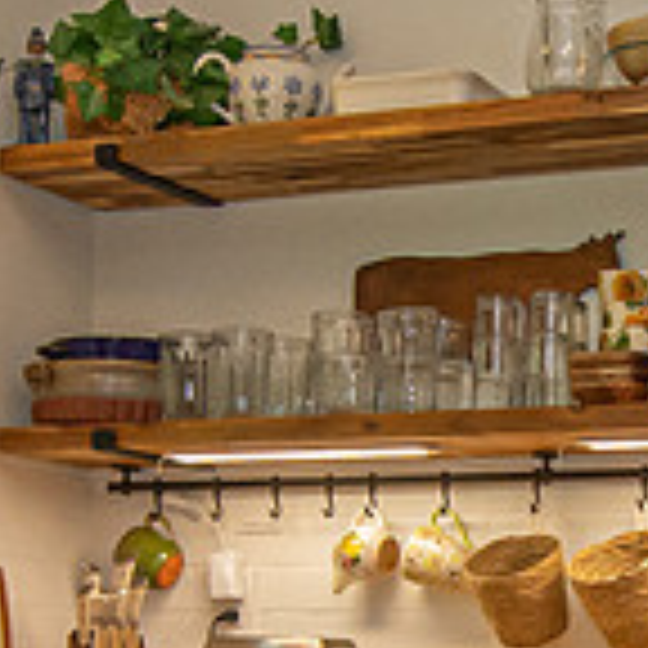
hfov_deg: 16.3
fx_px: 2245
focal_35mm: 106
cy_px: 735
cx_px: 485
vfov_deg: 15.9
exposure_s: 1/60
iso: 1600
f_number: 6.7
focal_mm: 10
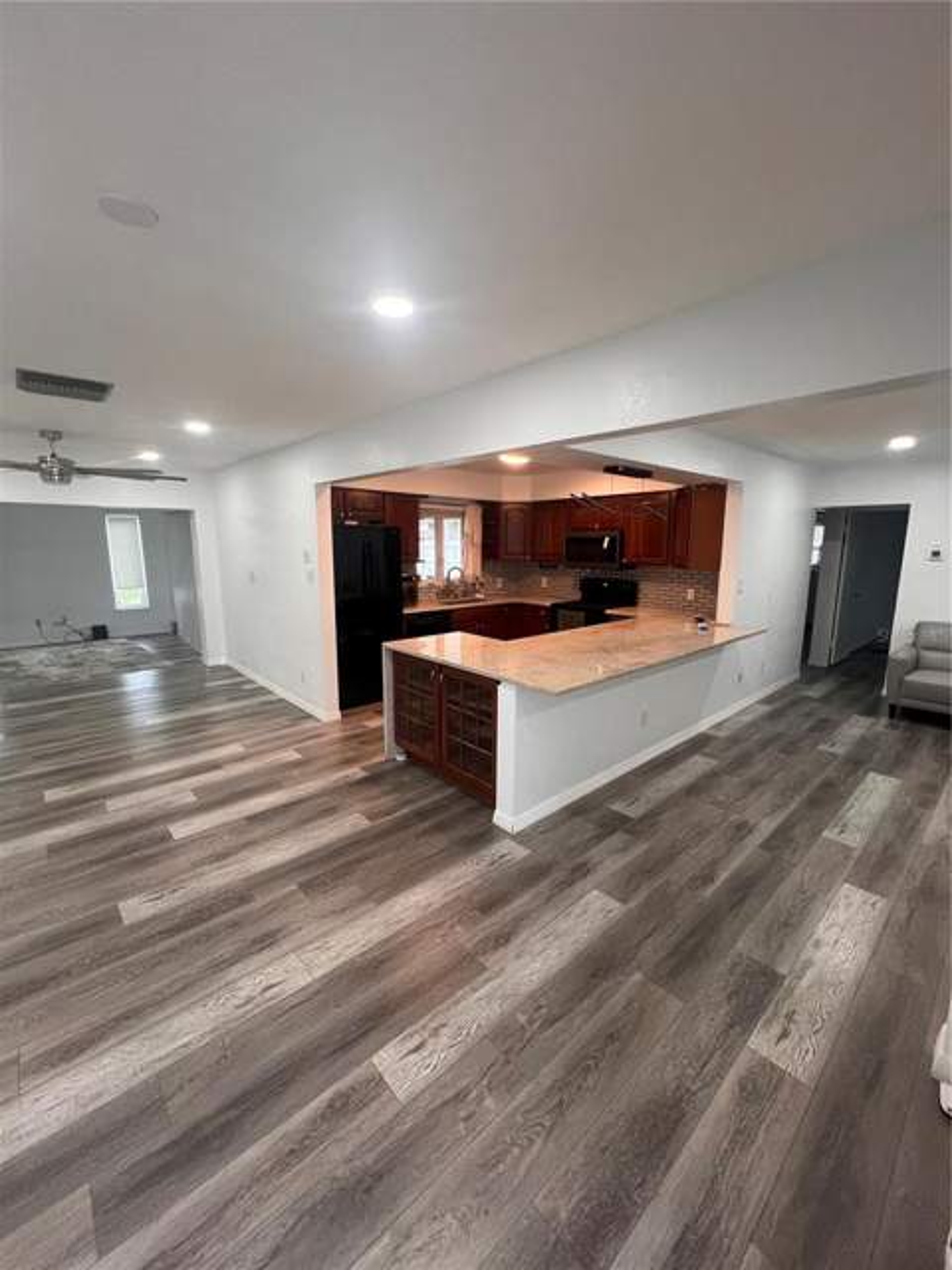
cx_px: 476
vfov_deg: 106.2
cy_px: 635
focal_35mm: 13
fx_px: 477
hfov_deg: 89.9
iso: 160
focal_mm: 1.57
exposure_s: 1/60
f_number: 1.8
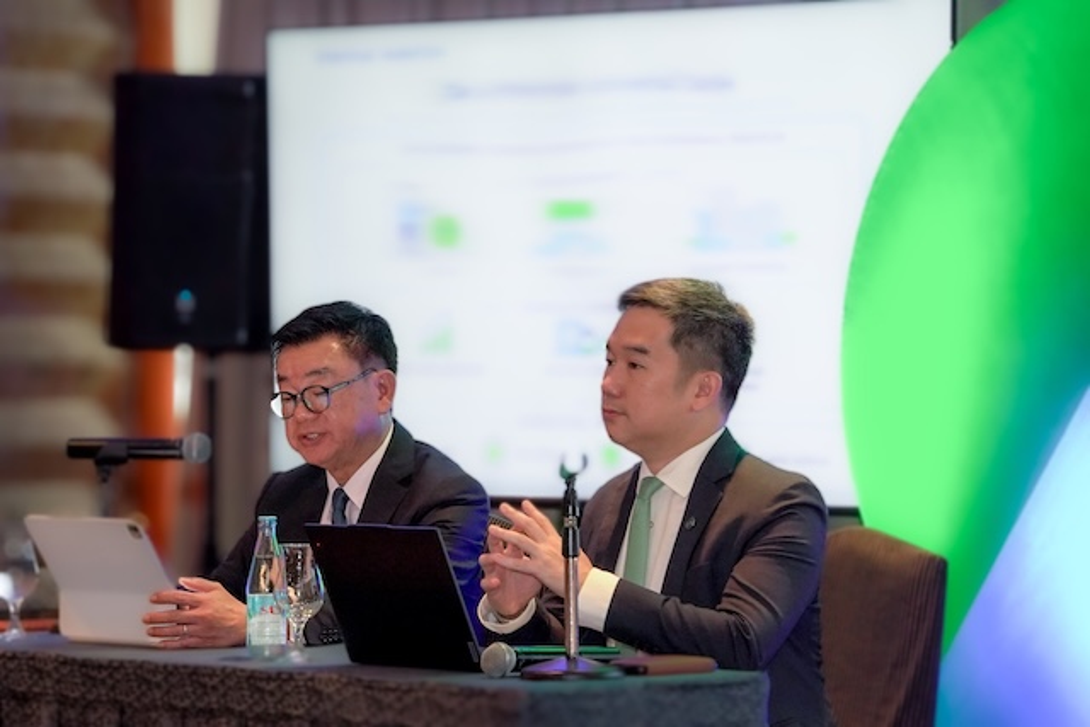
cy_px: 364
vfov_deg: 9.2
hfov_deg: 13.7
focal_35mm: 150
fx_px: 4542
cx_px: 545
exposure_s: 1/100
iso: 4000
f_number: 7.1
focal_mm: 100
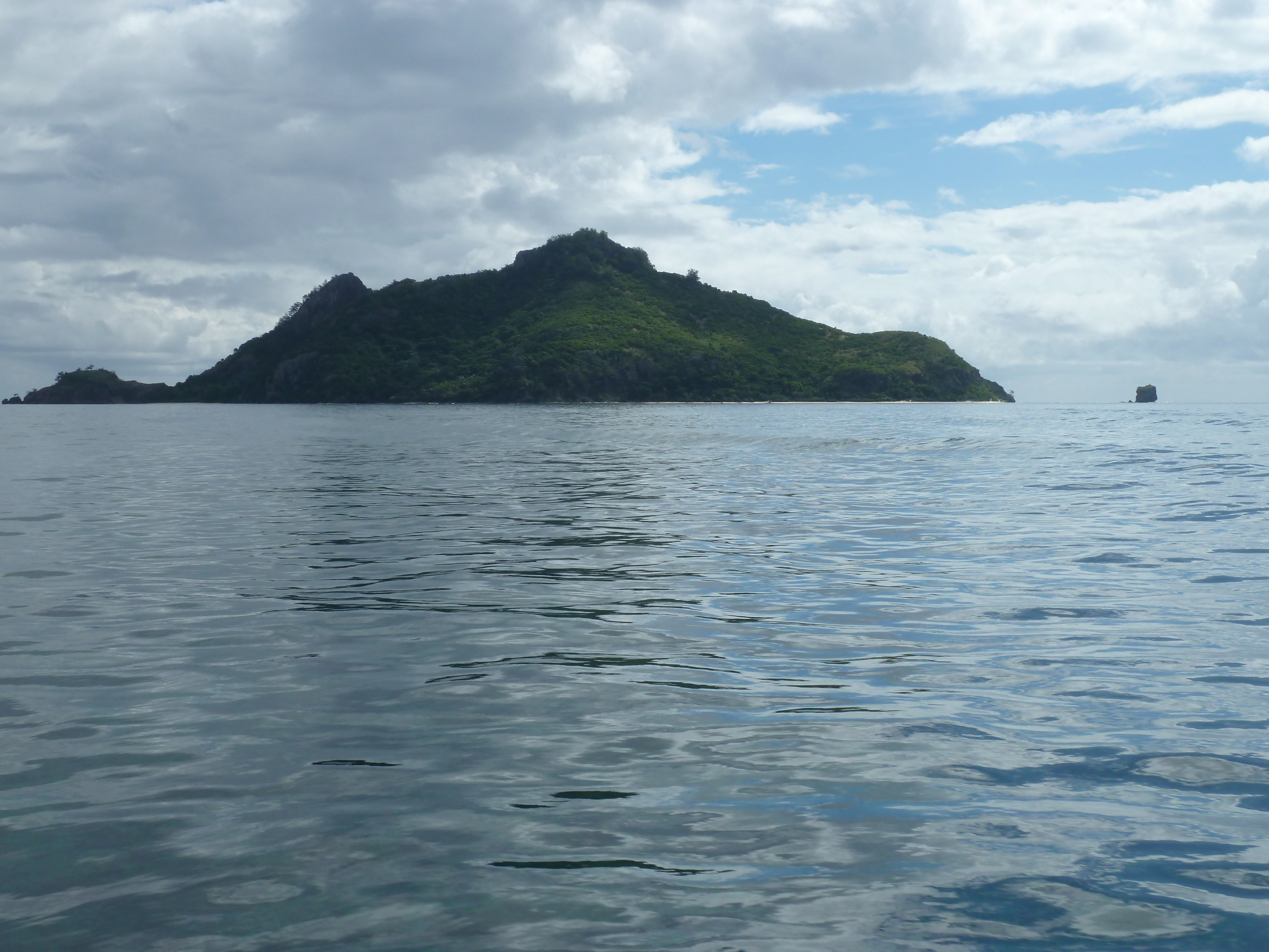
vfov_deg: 30.3
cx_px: 634
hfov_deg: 39.7
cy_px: 476
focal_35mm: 48
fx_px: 1760
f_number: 5.6
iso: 80
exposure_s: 1/640
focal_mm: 7.9
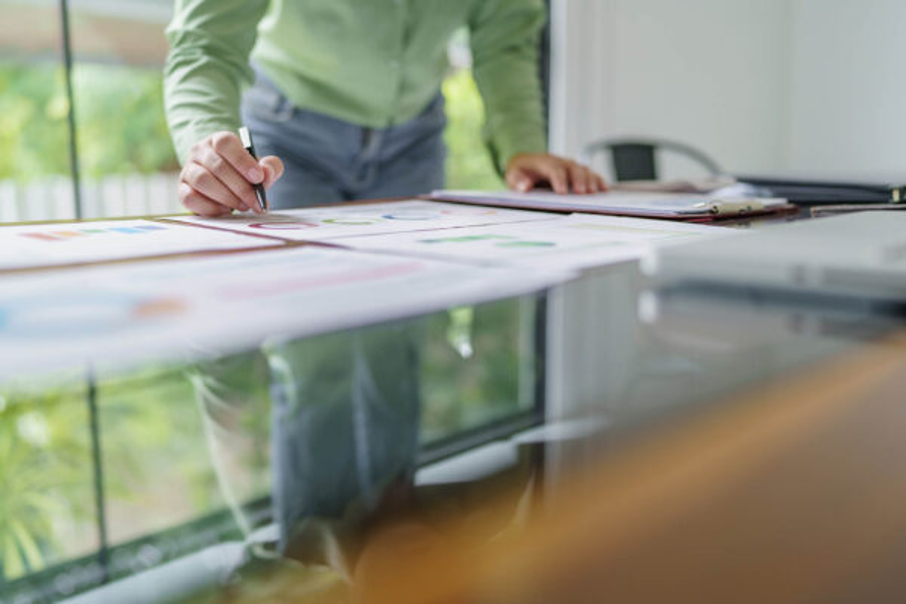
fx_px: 881
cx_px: 453
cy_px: 302
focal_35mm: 35
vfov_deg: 37.9
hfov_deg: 54.4
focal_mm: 35
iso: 100
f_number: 1.8
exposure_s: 1/200
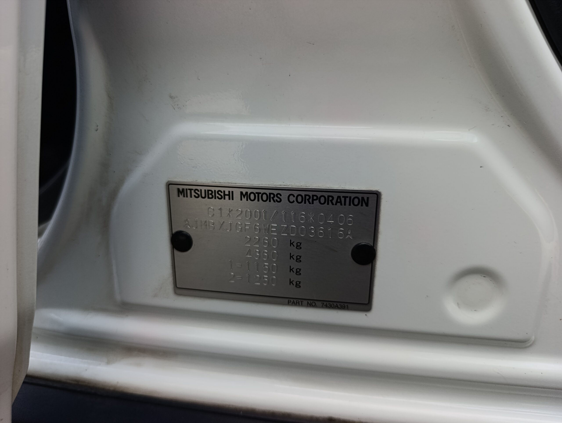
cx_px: 281
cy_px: 212
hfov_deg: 73.8
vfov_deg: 59.0
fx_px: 374
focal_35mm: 23
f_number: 1.6
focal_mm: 6.14
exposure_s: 1/207
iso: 50
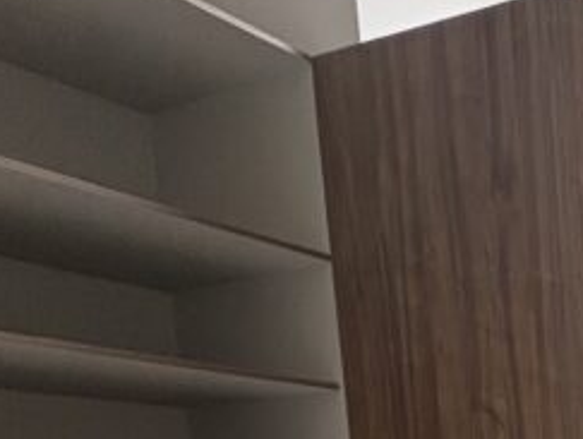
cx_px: 945
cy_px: 607
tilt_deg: -5.3
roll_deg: +0.8
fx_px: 776
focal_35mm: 46
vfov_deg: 25.8
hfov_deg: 25.6
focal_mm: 2.22
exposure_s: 1/61
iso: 200
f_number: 2.2
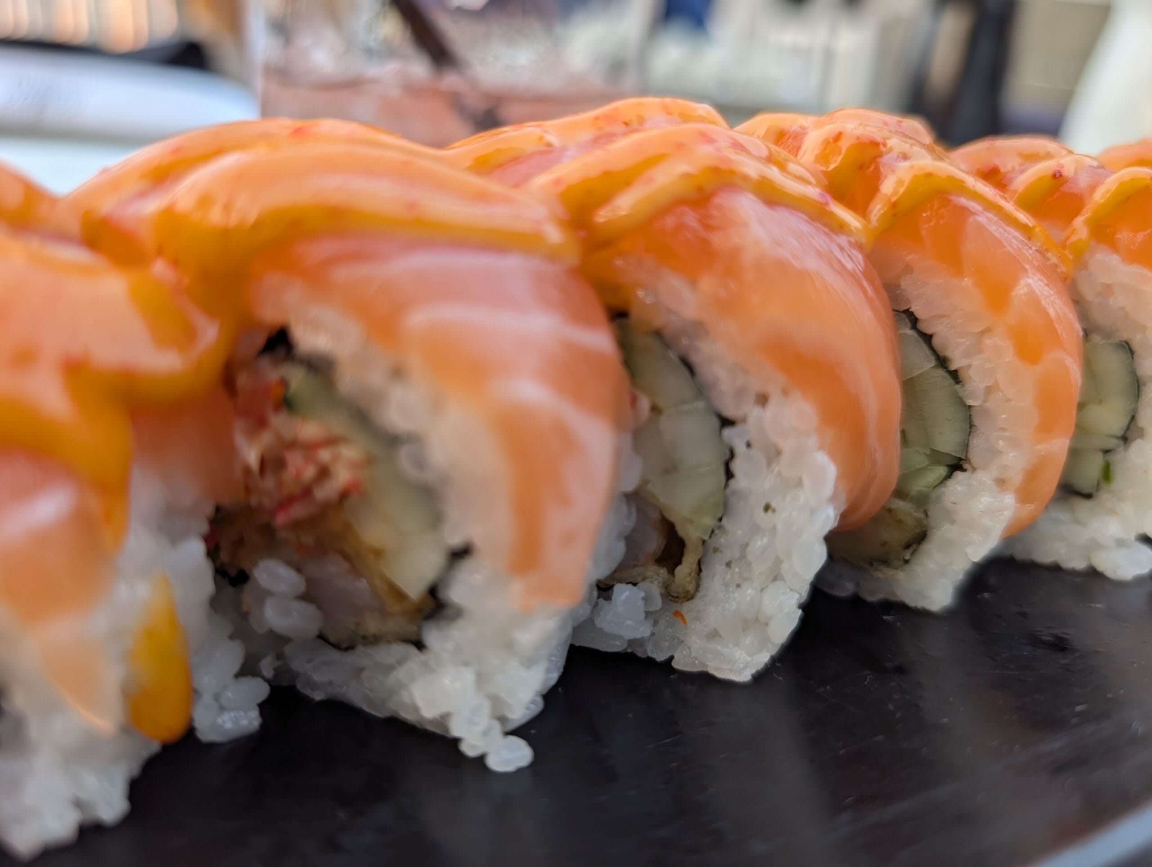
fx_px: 800
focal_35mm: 24
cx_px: 576
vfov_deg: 56.9
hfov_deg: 71.5
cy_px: 434
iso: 21
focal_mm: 6.9
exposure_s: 1/65.1
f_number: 1.68
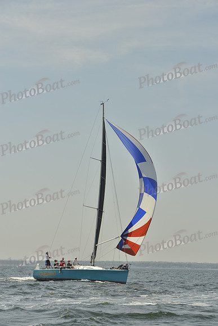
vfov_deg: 21.5
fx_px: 862
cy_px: 163
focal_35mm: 95
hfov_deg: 14.4
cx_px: 109
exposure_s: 1/1250
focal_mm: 95
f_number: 9
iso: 200
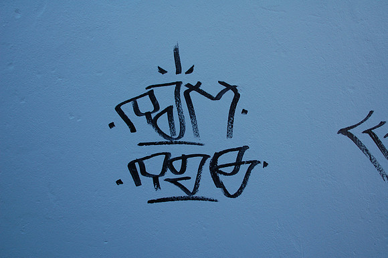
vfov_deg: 31.9
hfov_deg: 46.4
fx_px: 452
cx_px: 194
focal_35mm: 42
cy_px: 129
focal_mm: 28
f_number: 4.2
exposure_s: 1/160
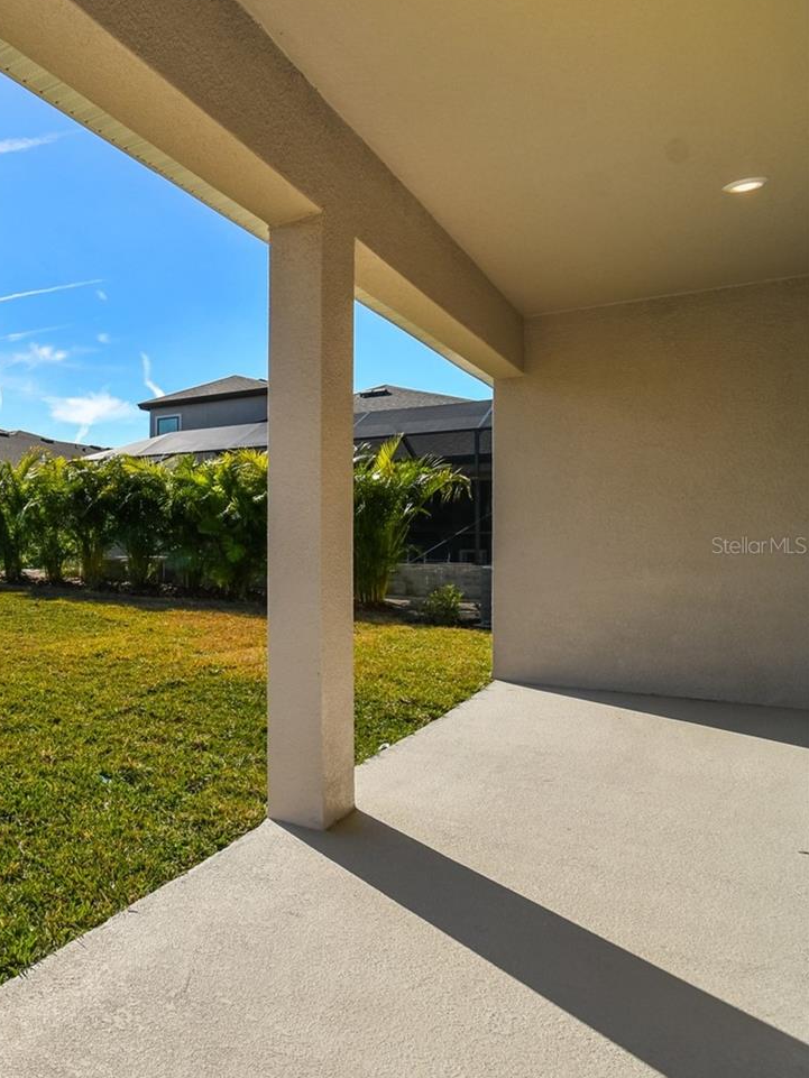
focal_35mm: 24
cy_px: 545
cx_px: -86
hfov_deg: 43.5
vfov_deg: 71.6
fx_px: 748
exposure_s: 1/250
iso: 100
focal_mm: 10
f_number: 7.1
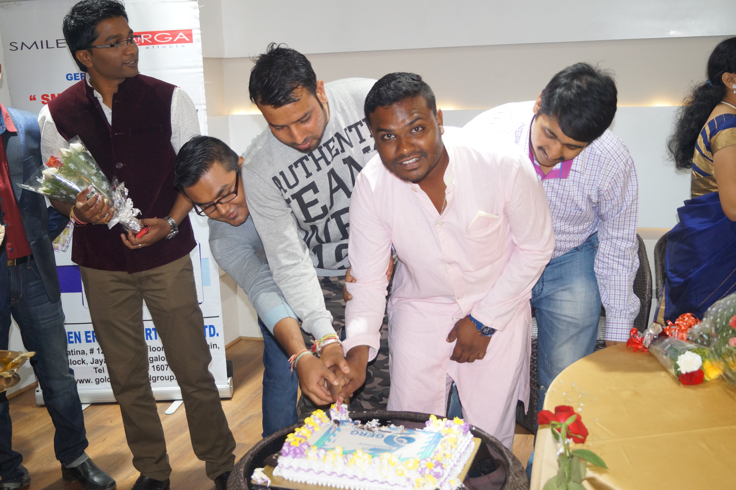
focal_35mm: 39
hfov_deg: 49.6
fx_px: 797
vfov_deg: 34.2
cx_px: 368
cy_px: 245
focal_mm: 26
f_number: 4
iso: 800
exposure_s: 1/60
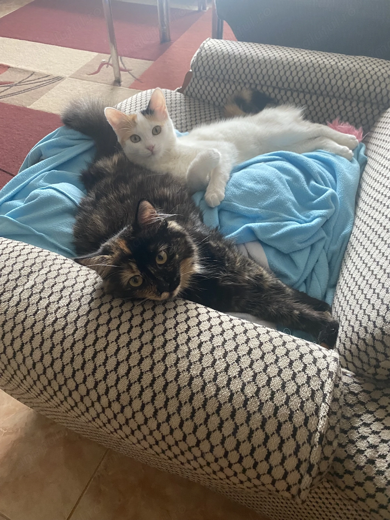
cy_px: 260
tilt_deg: -47.2
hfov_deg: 53.0
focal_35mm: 26
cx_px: 195
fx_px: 391
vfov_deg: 67.3
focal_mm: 4.25
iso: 320
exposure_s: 1/60
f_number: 1.8
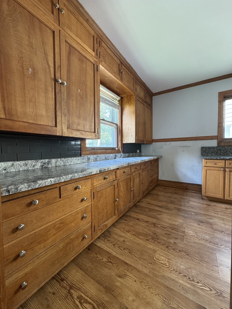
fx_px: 125
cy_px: 154
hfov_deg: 85.7
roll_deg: +1.1
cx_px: 116
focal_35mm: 14
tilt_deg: -2.5
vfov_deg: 102.1
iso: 200
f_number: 2.2
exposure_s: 1/99
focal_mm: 2.22
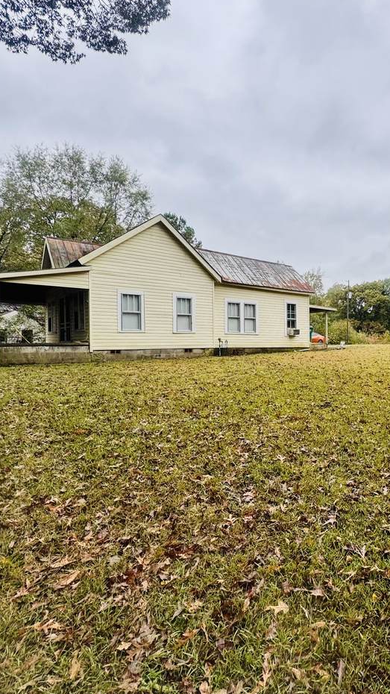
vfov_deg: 83.8
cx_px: 328
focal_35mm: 21
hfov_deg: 49.5
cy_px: 340
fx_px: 386
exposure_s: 1/156
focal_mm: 2.22
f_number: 2.2
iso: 40
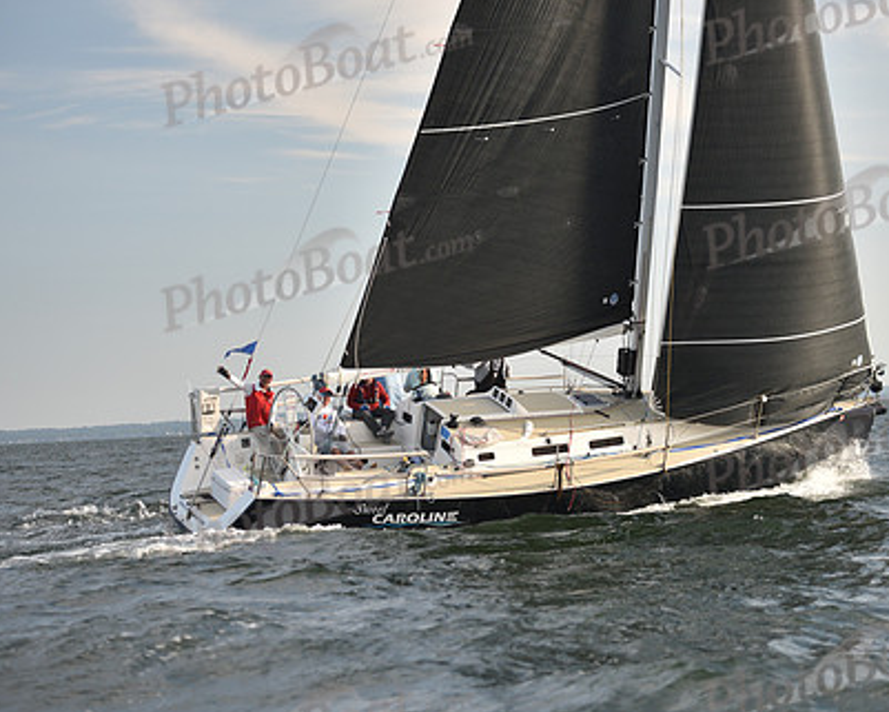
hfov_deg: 14.9
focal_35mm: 129
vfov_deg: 12.0
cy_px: 358
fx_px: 3395
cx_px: 590
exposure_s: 1/800
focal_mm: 95
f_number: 3.2
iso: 250
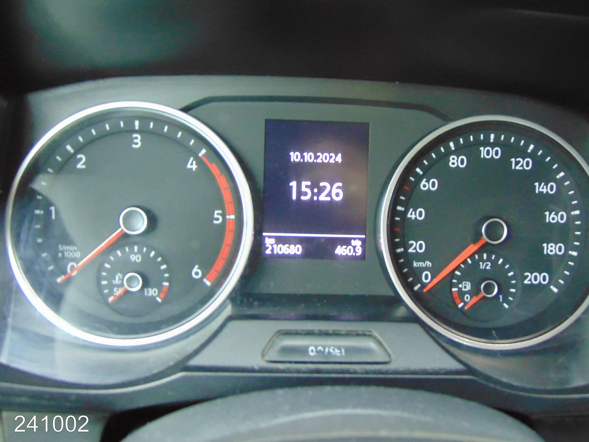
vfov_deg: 40.7
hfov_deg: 52.6
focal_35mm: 35
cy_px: 221
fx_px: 596
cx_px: 294
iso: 400
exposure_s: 1/15
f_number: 3.2
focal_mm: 6.3
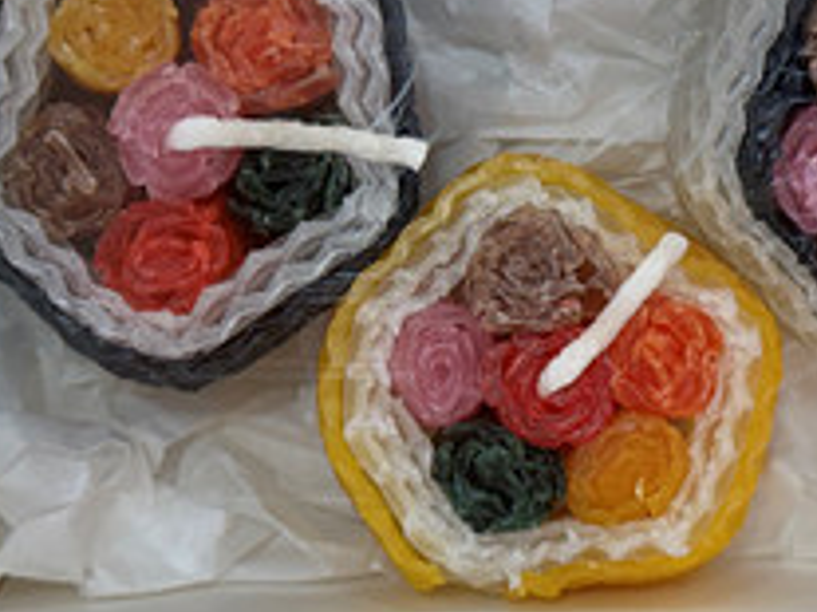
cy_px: 235
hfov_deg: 16.9
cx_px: 549
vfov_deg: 12.7
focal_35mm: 116
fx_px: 2736
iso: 125
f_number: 1.78
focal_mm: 6.76
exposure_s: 1/120
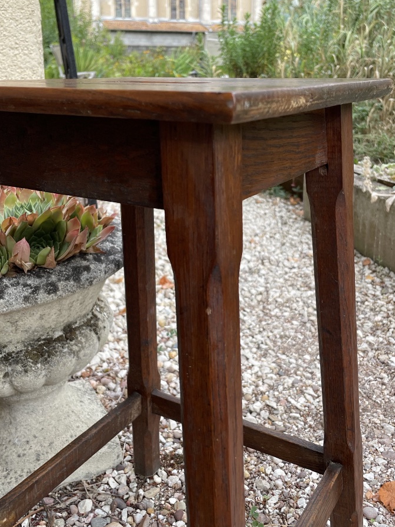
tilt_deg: -17.6
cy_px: 261
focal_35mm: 35
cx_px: 199
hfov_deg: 40.7
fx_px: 532
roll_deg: +0.2
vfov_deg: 52.6
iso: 32
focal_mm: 4.2
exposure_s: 1/176
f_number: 1.6
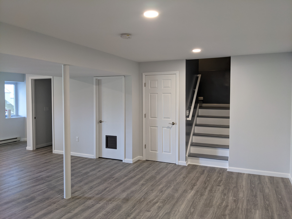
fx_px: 228
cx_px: 146
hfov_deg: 65.3
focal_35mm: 27
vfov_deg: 51.4
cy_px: 110
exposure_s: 1/30
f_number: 1.73
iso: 62
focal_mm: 4.38
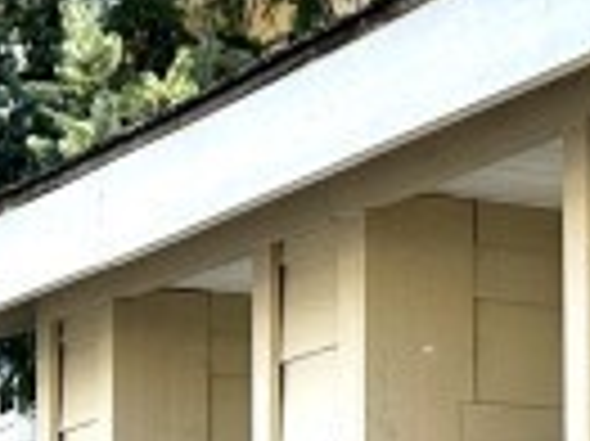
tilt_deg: +1.8
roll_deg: +0.7
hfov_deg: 9.1
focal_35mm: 188
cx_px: 1590
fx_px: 3201
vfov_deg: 7.7
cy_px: 666
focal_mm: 6.86
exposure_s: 1/1119
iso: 80
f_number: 1.78
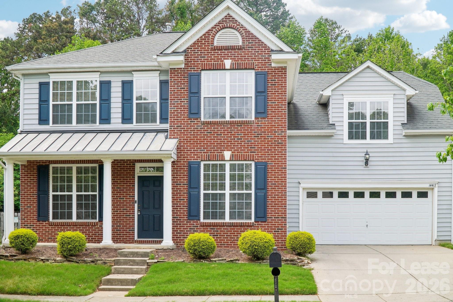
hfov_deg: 51.3
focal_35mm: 38
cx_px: 226
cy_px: 151
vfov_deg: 35.5
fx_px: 472
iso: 100
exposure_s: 1/125
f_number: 8
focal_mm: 25
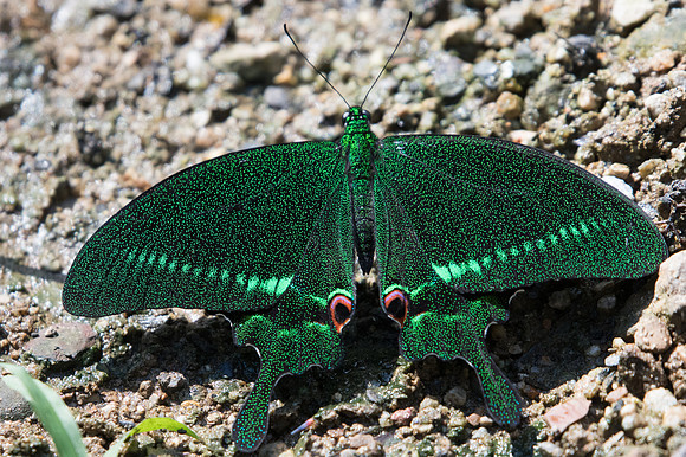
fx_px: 12193
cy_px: 215
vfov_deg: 2.1
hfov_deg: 3.2
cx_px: 322
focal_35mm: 640
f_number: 6.3
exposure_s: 1/640
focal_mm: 400
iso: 1000
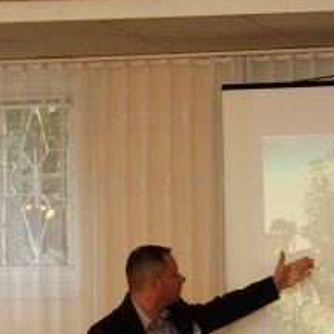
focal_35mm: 175
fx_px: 1910
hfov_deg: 9.9
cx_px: 302
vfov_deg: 9.9
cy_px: 295
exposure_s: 1/80
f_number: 5.6
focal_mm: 50
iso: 800
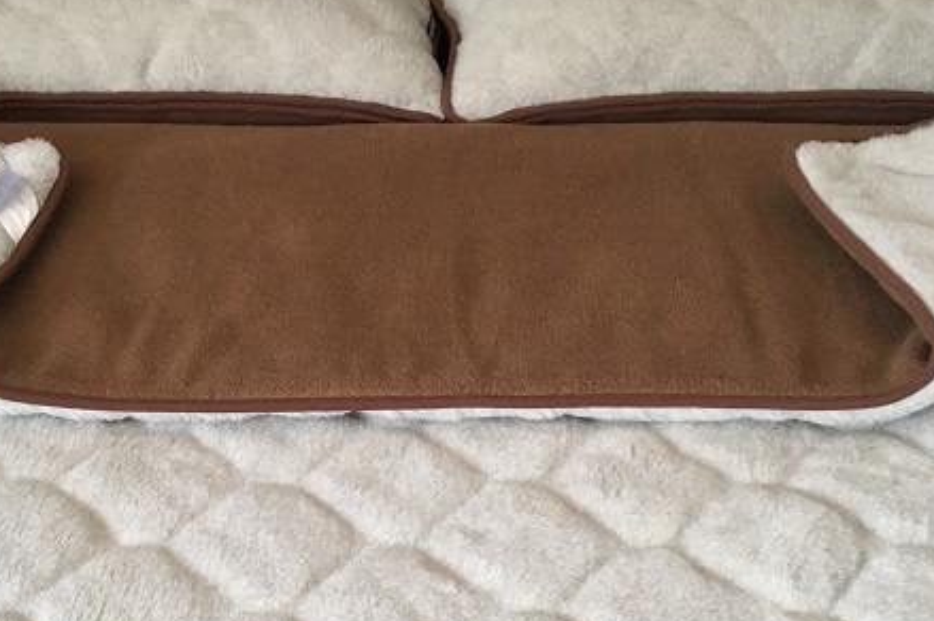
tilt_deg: -41.4
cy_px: 506
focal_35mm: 55
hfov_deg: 36.2
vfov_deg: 24.2
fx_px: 1426
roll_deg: +0.6
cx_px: 413
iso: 100
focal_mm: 4.15
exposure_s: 1/33
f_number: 2.2
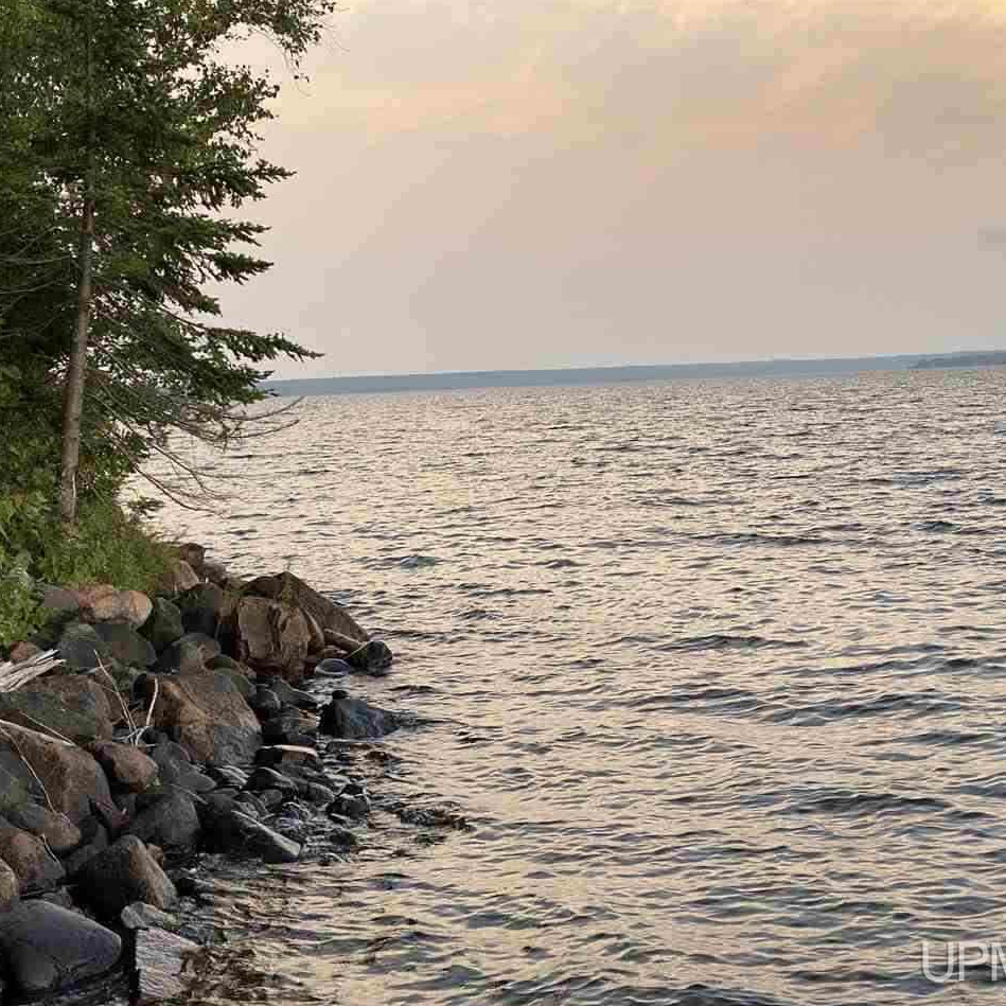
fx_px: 2039
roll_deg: +2.5
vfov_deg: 27.7
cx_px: 536
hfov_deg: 27.7
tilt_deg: -4.4
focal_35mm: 62
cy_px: 506
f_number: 2
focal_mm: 6
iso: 40
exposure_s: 1/122
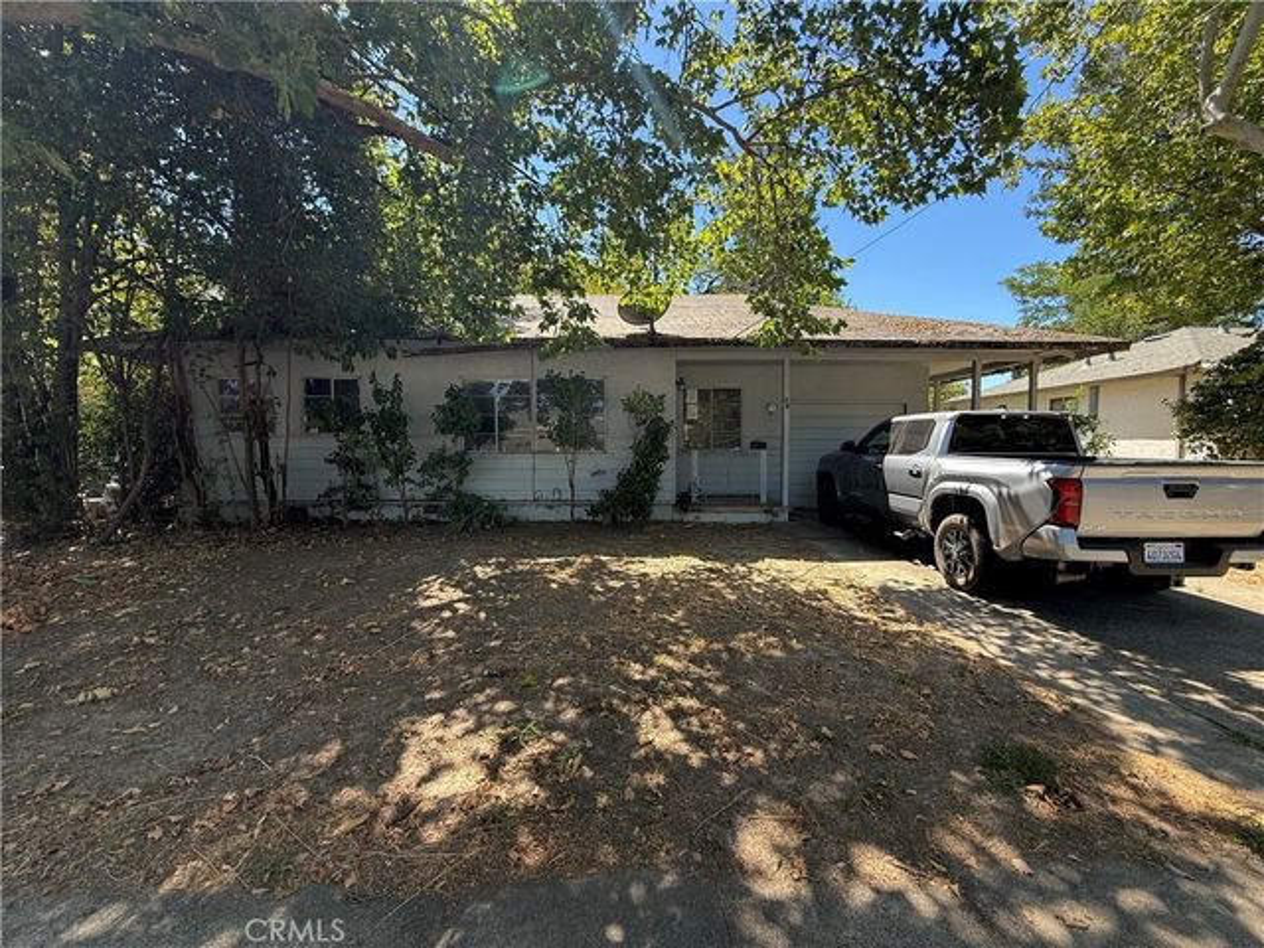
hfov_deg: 102.1
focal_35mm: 14
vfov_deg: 85.7
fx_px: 511
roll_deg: -0.2
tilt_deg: -2.8
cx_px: 632
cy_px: 474
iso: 64
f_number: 2.2
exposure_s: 1/451
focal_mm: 2.22
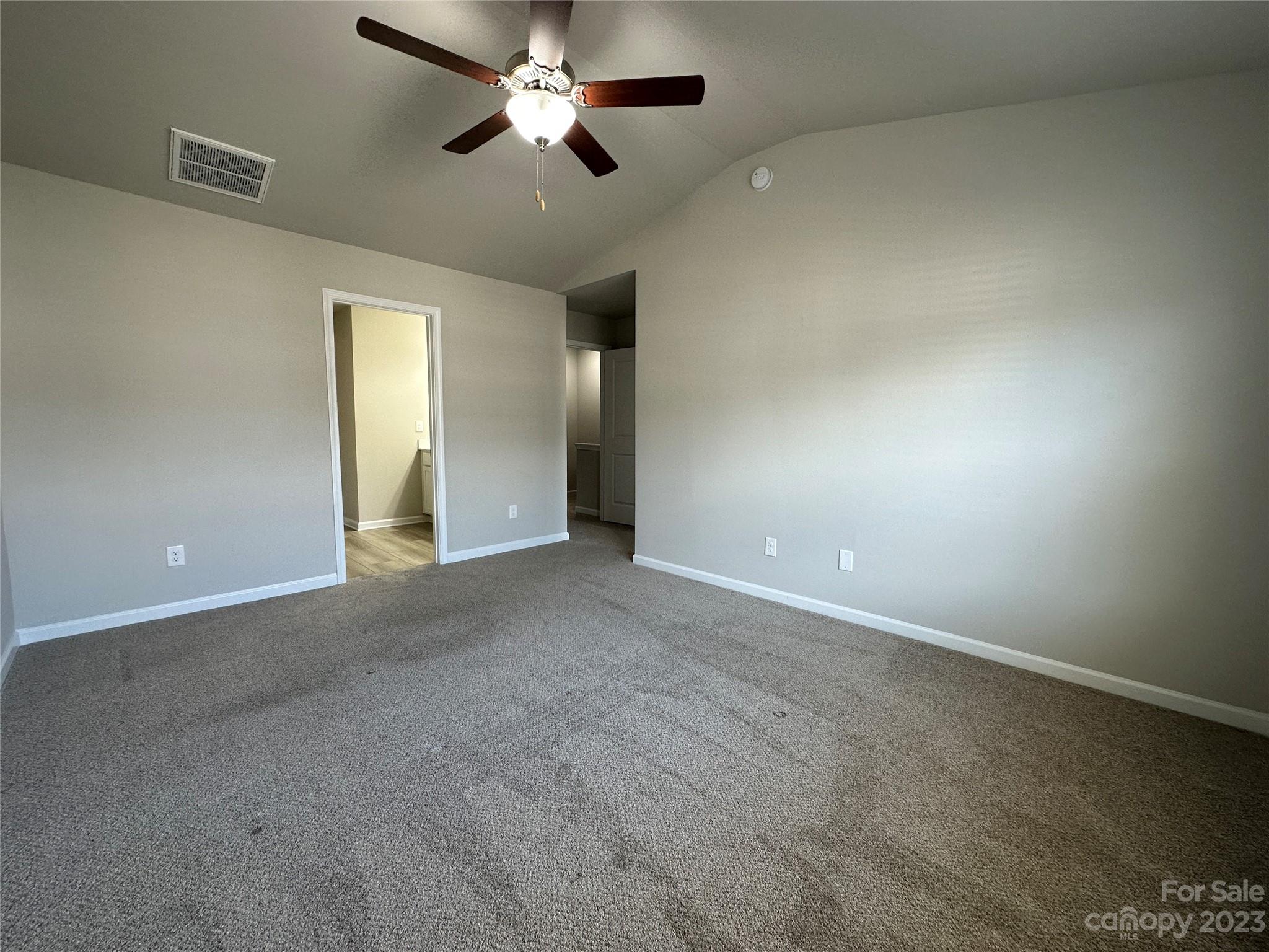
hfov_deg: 102.1
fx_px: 513
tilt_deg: -5.8
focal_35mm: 14
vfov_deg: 85.7
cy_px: 476
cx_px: 634
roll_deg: -0.6
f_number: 2.2
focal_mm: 2.22
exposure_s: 1/120
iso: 160
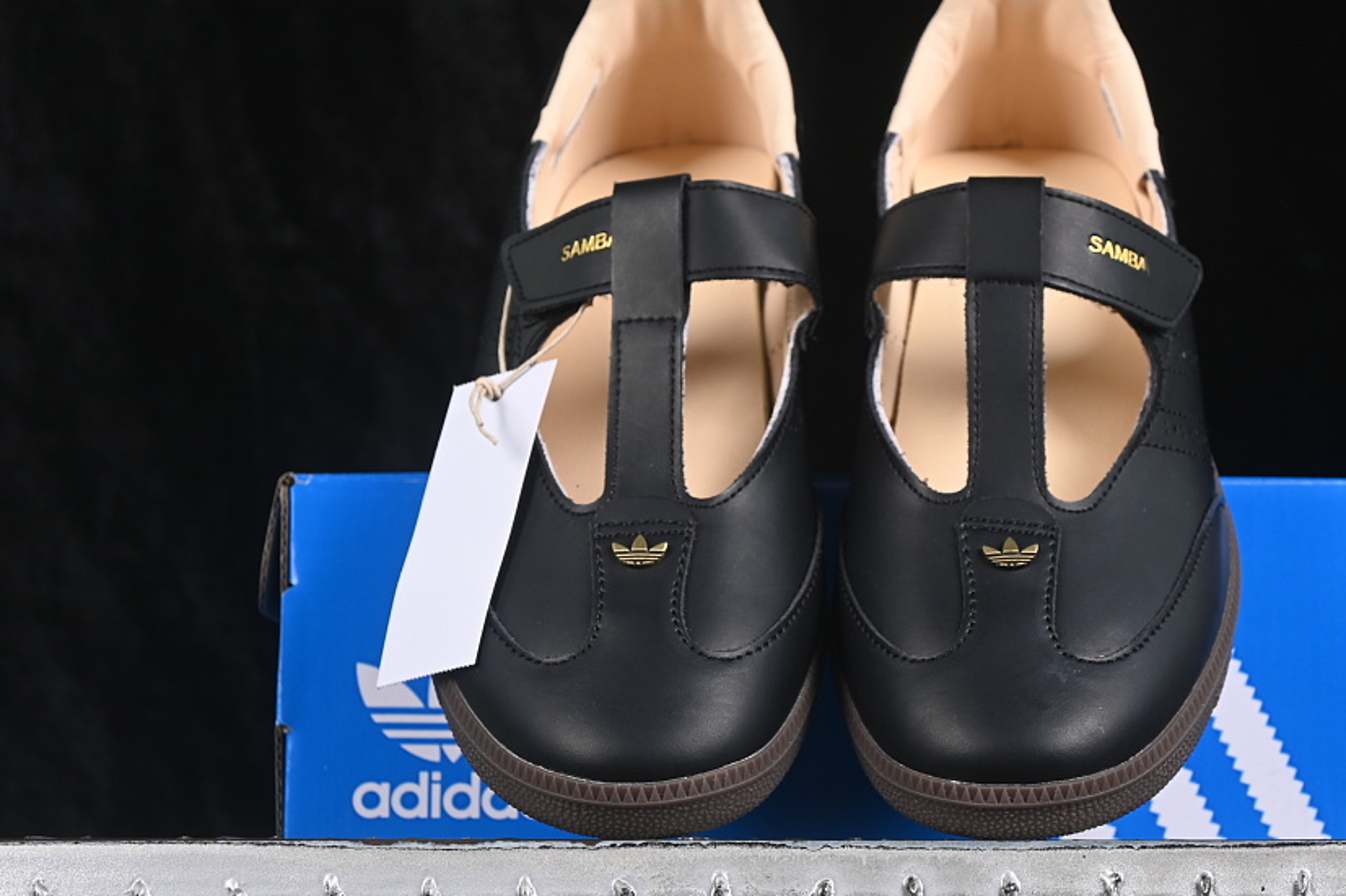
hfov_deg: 20.8
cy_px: 472
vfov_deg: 14.0
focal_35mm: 98
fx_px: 3663
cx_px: 830
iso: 160
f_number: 6.3
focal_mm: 50
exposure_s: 1/60
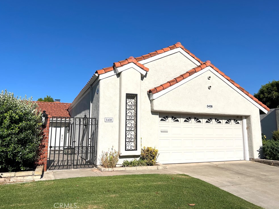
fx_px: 218
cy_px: 101
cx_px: 141
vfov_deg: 51.4
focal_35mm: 27
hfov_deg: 65.3
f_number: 1.5
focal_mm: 5.7
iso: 50
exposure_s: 1/11364
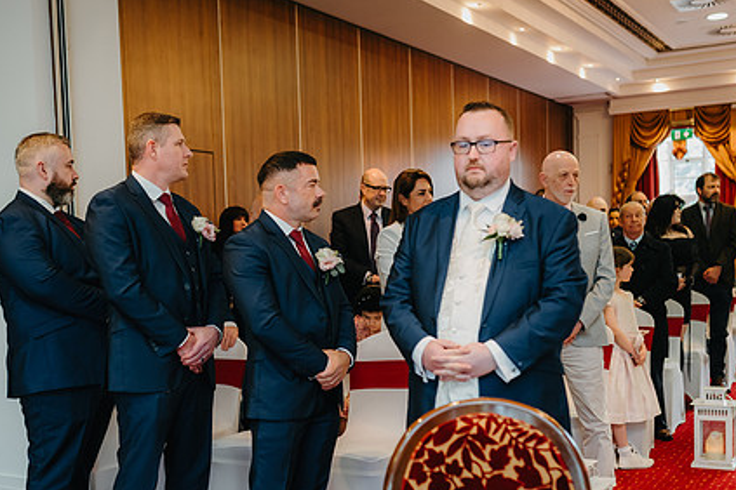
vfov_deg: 27.9
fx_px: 981
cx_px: 339
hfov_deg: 41.1
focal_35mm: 48
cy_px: 331
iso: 1250
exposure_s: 1/160
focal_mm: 35
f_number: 2.2
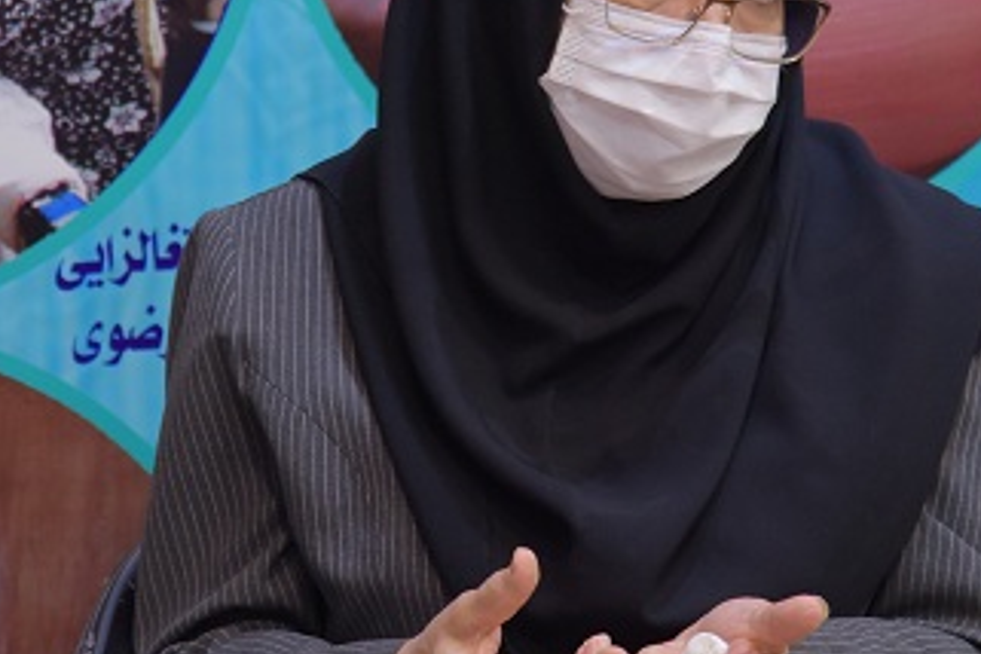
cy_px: 131
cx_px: 361
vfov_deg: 4.9
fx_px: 7629
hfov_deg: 7.4
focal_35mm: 280
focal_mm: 120
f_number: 4
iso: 1000
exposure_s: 1/100
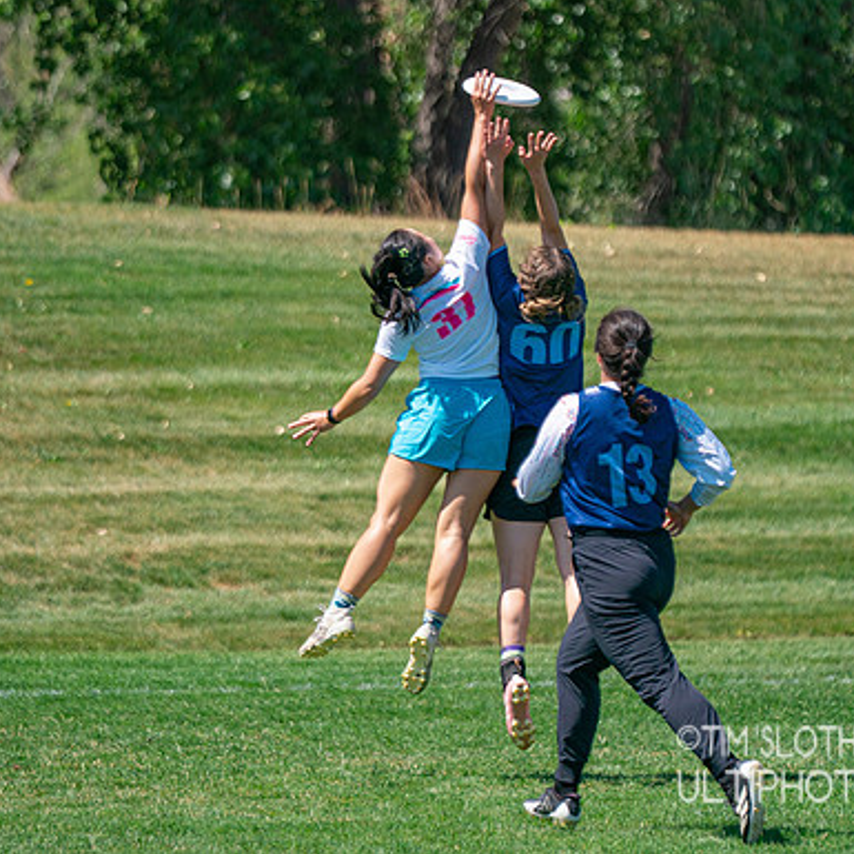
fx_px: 8736
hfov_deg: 5.6
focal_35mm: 313
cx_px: 453
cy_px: 385
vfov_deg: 5.6
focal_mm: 200
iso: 250
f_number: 2.8
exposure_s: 1/5000
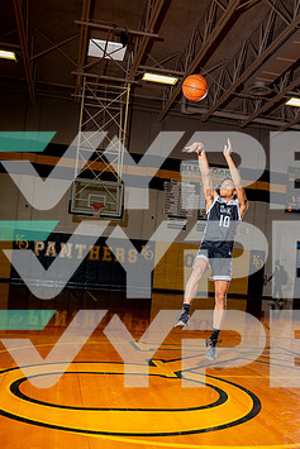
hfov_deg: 35.0
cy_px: 261
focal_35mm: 38
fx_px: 475
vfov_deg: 50.5
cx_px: 170
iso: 100
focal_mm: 30
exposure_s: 1/200
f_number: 4
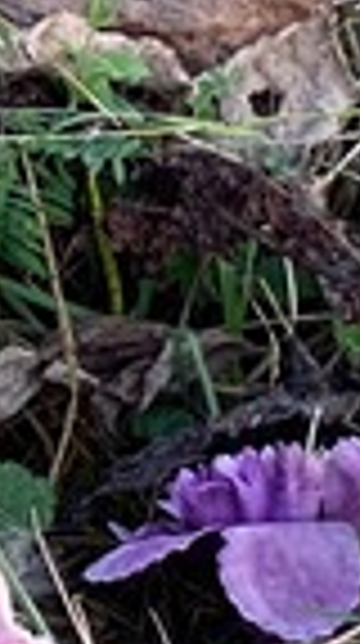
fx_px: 5402
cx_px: -1314
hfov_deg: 3.5
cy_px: -639
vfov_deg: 6.6
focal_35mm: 317
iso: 32
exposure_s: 1/122
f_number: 2
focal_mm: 6
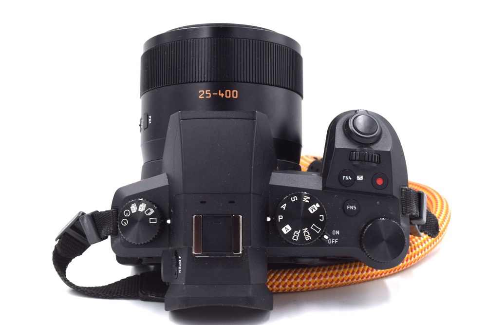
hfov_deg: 33.4
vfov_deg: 22.7
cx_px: 243
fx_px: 811
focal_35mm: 60
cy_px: 162
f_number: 11
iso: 400
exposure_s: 1/100
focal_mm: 40
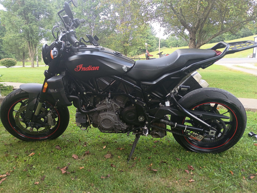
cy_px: 96
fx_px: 215
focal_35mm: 29
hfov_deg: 61.7
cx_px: 128
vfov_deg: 48.2
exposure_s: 1/120
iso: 100
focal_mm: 4.27
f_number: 1.8
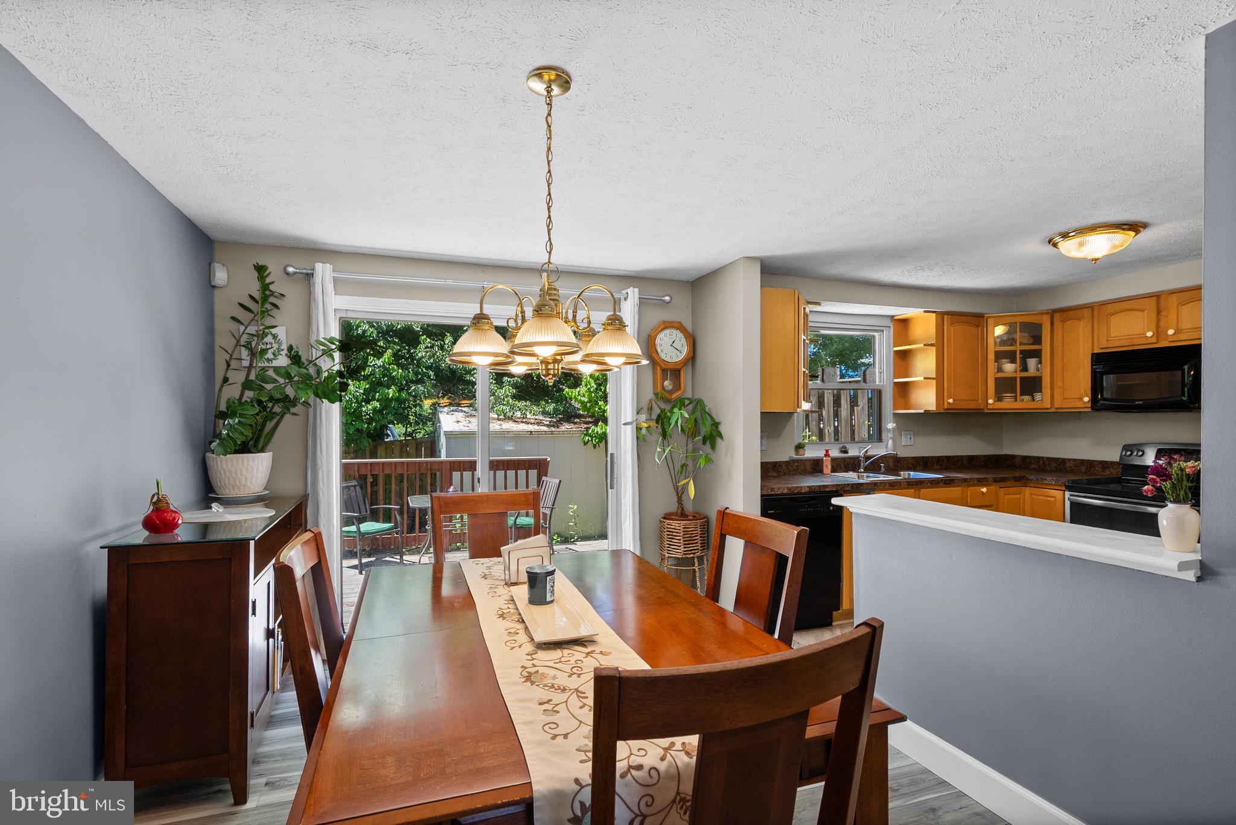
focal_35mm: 16
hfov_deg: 96.7
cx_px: 618
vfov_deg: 73.8
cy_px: 412
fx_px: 549
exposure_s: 1/40
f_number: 8
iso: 800
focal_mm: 16
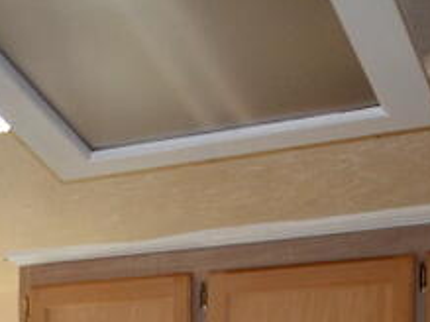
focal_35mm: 128
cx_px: -338
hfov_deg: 13.8
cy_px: 638
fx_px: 1589
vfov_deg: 10.6
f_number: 4
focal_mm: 18
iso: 100
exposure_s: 1/125
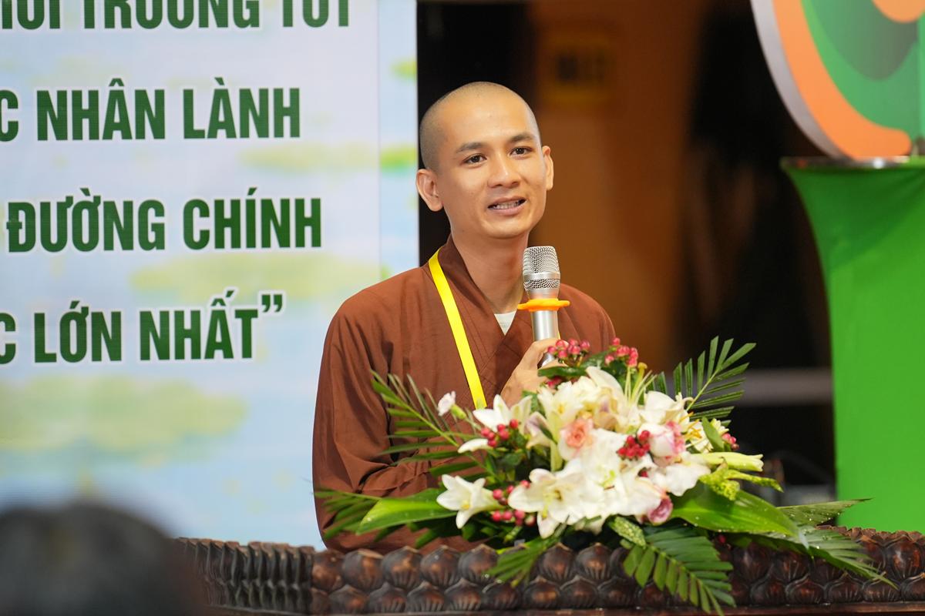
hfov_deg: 6.9
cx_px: 462
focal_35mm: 300
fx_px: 7708
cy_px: 308
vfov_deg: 4.6
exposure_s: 1/100
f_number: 2.8
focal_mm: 200
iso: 1600
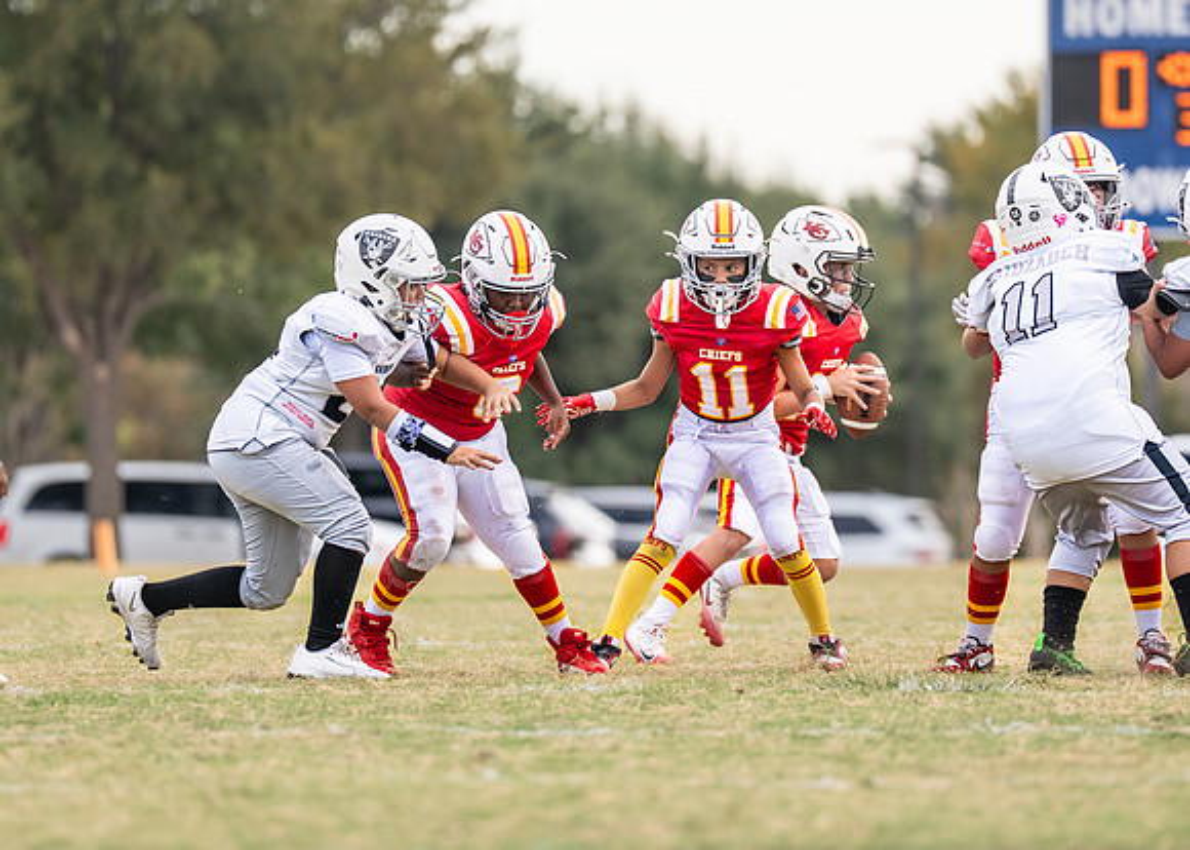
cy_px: 346
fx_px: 13541
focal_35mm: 401
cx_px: 712
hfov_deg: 5.0
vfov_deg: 3.6
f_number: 2.8
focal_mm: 200
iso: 160
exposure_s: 1/1600
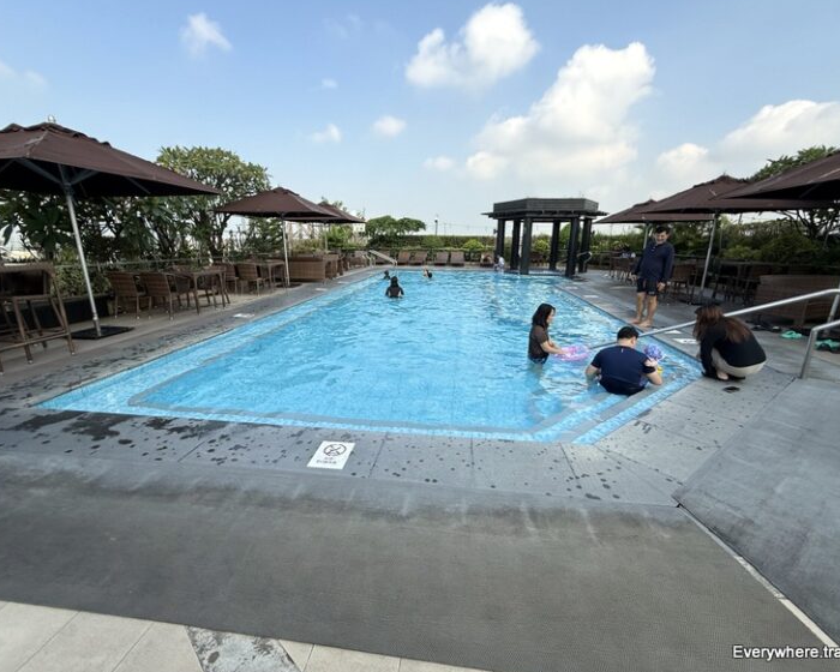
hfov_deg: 96.8
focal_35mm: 15
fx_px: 373
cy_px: 335
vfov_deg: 84.0
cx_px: 427
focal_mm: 2.22
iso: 50
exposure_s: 1/1145
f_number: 2.2
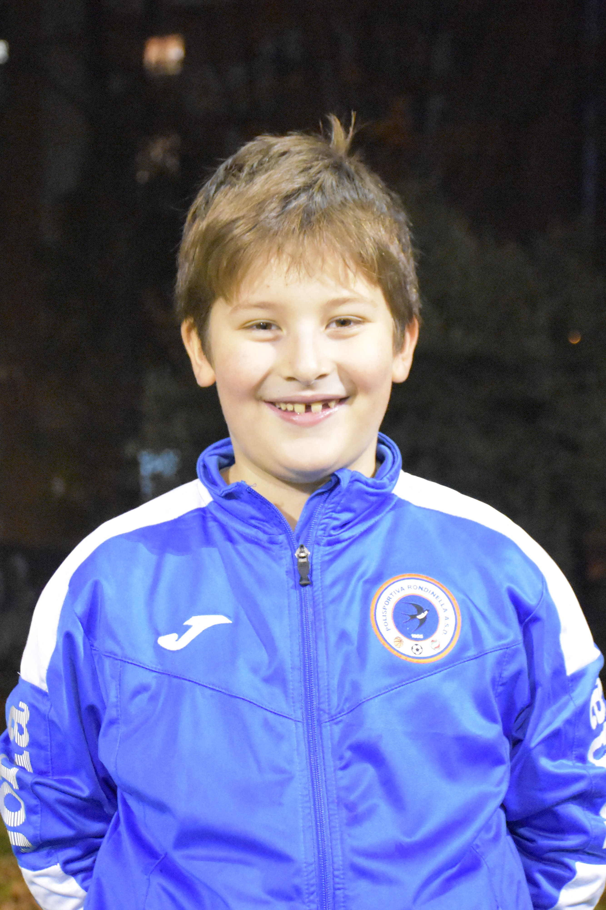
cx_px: 303
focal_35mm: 72
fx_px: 1818
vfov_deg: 28.1
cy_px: 455
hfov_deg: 18.9
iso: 12800
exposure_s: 1/40
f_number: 4.5
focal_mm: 48
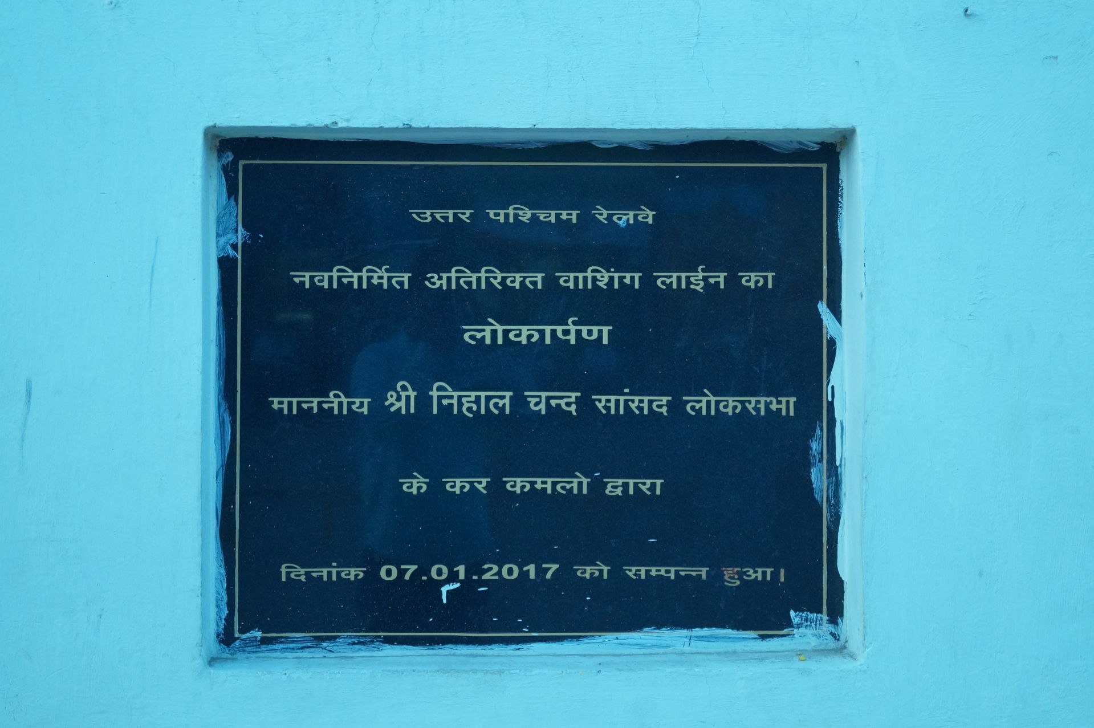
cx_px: 547
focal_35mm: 52
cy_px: 364
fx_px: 1594
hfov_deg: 37.9
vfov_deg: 25.7
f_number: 5
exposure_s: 1/60
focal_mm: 35
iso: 1000
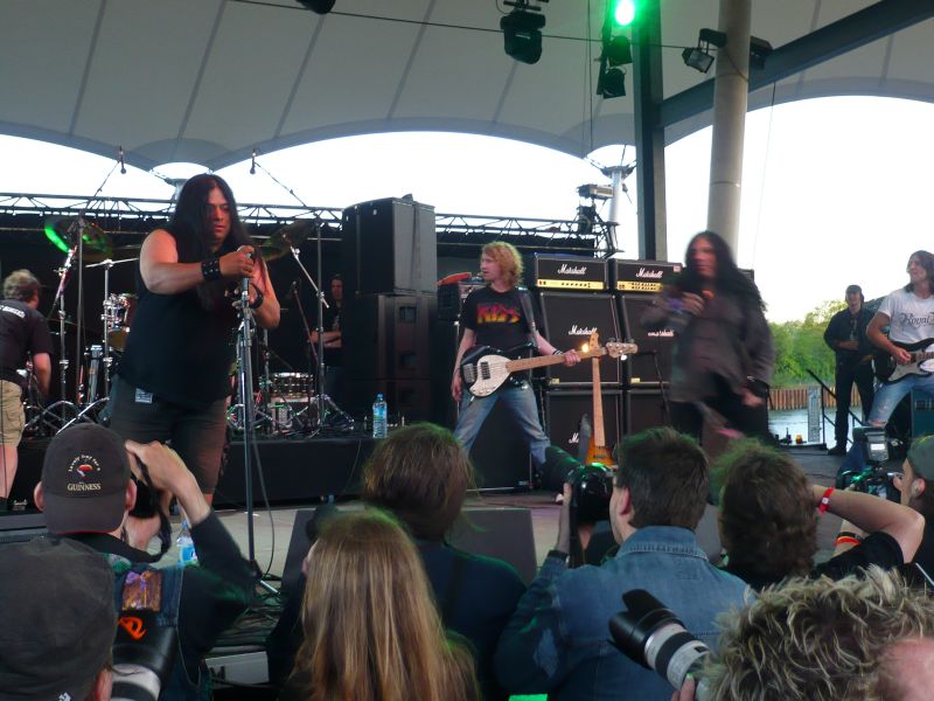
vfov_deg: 33.6
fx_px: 1160
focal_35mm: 43
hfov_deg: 43.9
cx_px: 467
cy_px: 350
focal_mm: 7
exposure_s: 1/30
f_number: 3.4
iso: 100
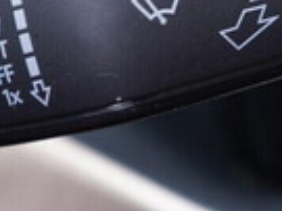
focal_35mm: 141
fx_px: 1148
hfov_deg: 14.0
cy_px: 60
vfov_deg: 10.5
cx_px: 178
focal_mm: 24
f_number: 2.8
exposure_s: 1/40
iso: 320
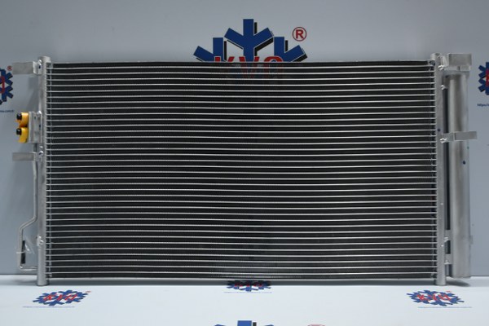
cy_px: 163
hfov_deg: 51.3
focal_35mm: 38
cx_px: 244
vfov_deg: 35.5
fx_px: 509
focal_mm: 25
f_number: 4.2
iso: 360
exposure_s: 1/40
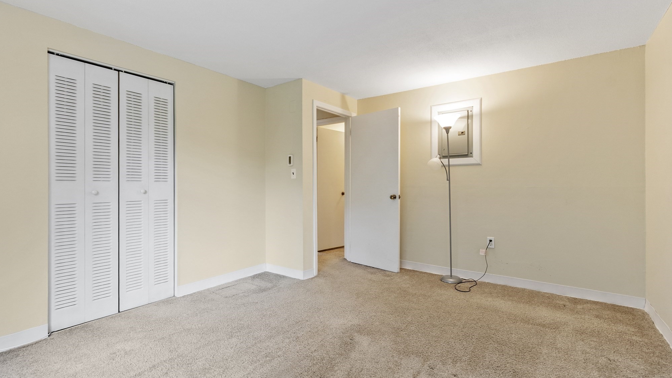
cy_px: 182
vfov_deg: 67.1
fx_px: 285
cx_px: 339
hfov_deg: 99.4
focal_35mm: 16
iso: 400
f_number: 7.1
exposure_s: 1/2
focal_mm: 10
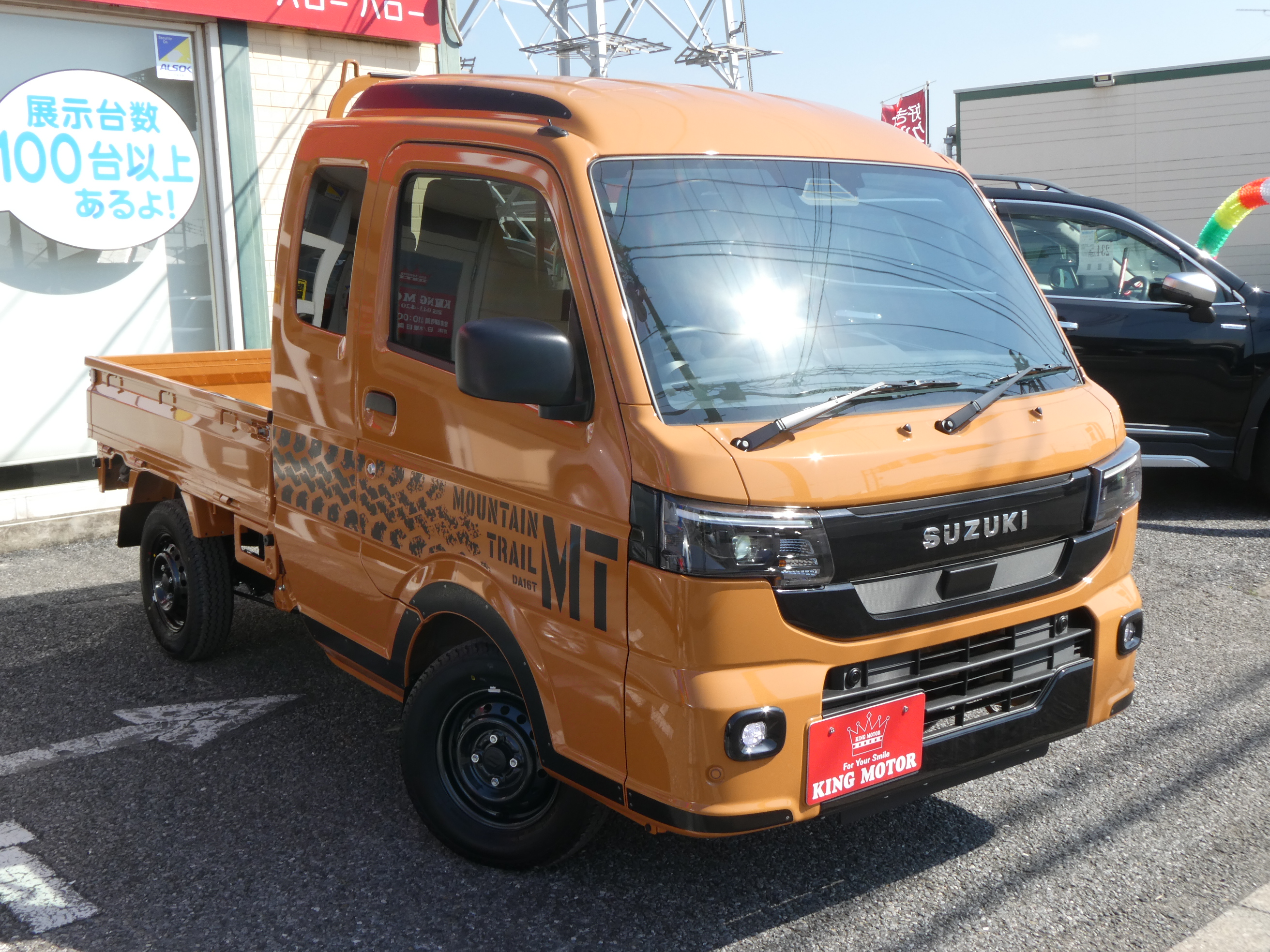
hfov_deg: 50.1
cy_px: 476
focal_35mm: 37
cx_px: 635
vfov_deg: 38.7
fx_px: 1357
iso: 80
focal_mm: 6.7
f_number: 5.6
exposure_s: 1/200
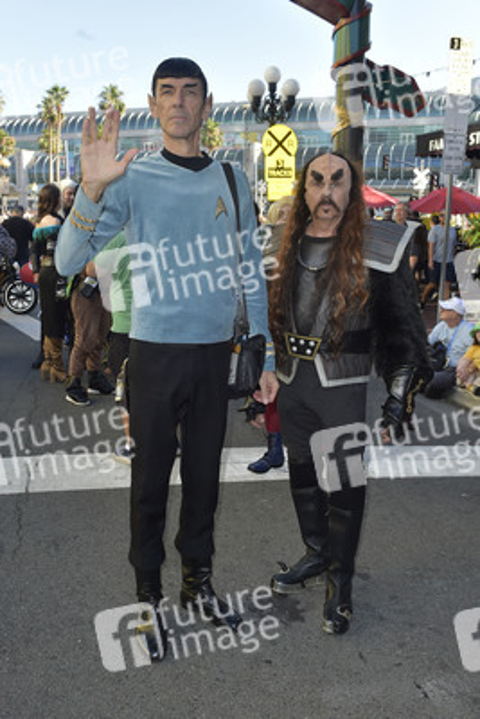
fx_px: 579
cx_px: 240
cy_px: 360
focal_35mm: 29
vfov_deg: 63.6
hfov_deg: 45.0
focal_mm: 29
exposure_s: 1/250
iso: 250
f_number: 6.3
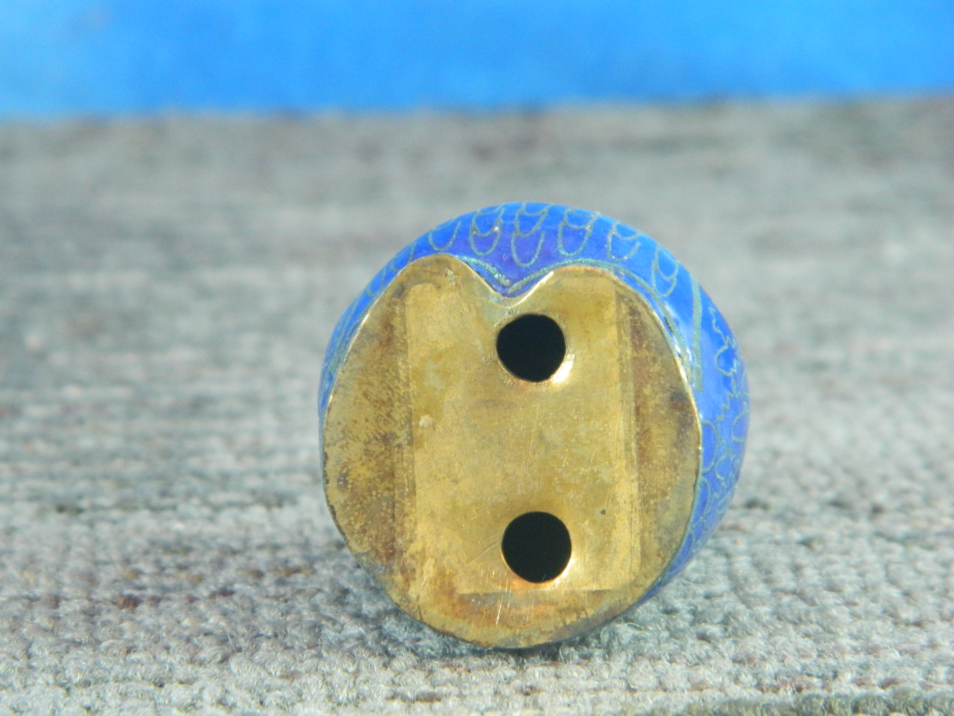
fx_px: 4134
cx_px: 477
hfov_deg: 13.2
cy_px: 358
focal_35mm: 150
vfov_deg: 9.9
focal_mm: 27
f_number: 4.9
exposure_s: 1/8
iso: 400
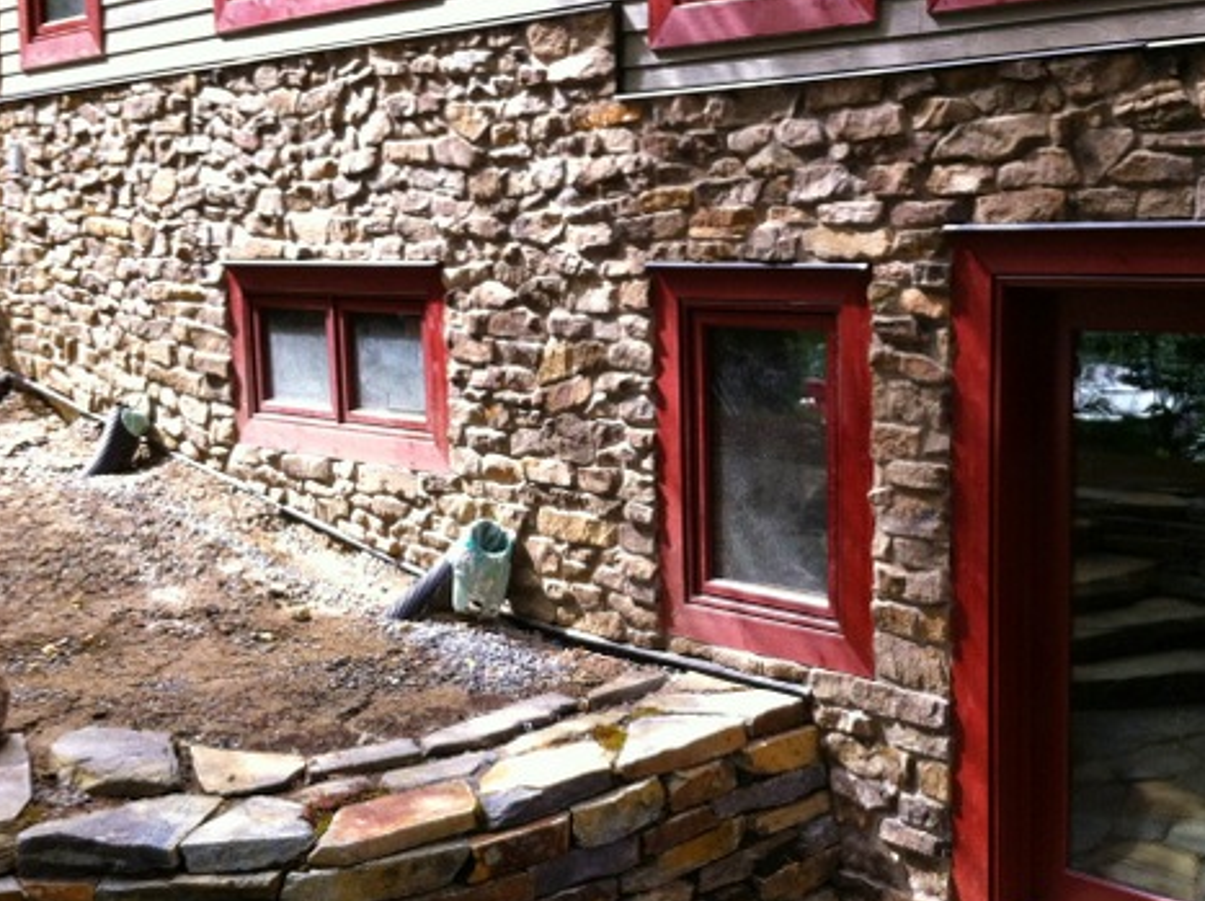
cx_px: 756
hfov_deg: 39.4
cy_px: 457
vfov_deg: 30.2
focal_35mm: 48
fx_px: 1669
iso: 80
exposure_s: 1/120
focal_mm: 3.85
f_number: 2.8
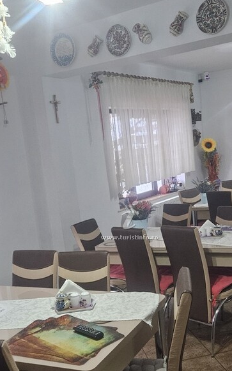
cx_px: 141
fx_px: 435
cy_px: 231
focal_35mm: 43
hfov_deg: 29.8
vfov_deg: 45.8
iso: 640
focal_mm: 5.4
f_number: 1.8
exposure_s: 1/100
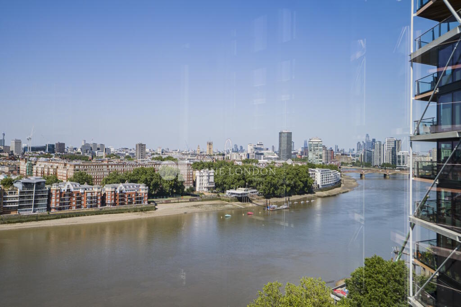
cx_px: 230
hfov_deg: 61.9
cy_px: 154
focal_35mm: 30
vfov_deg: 43.6
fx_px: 384
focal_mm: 20
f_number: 2.8
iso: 100
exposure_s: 1/1600
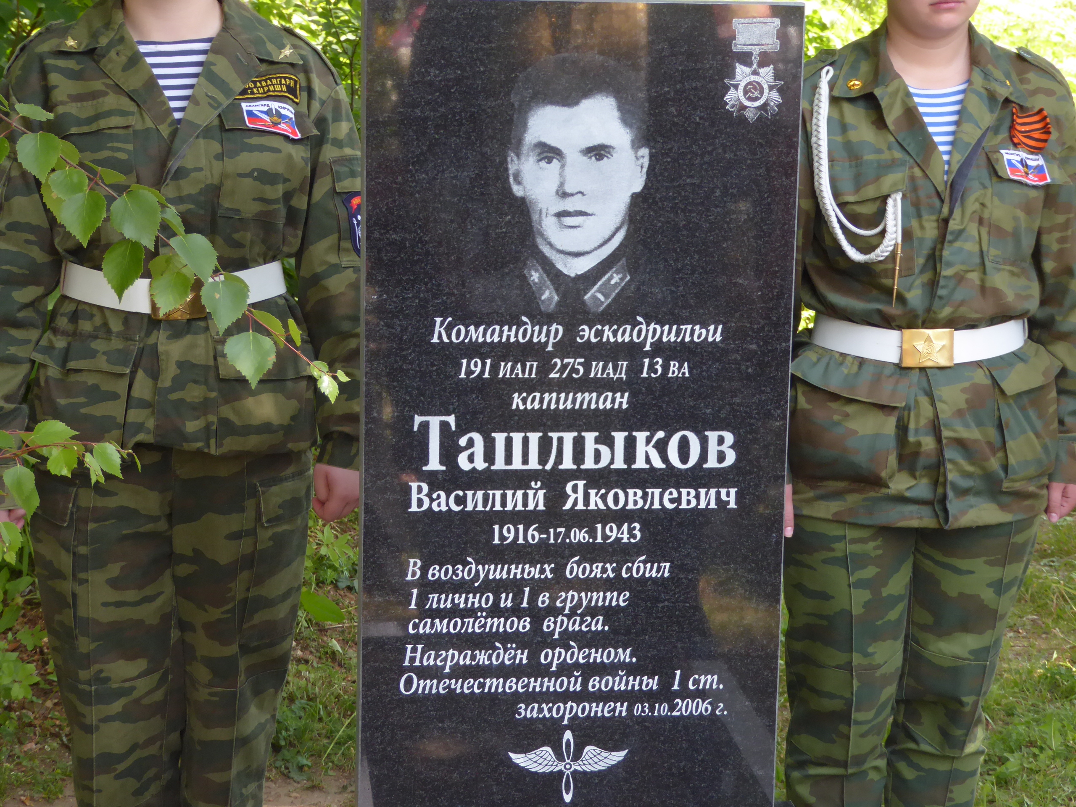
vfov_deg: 17.4
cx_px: 538
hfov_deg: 23.0
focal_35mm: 85
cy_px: 404
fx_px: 2642
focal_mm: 14.1
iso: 250
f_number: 4.7
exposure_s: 1/125
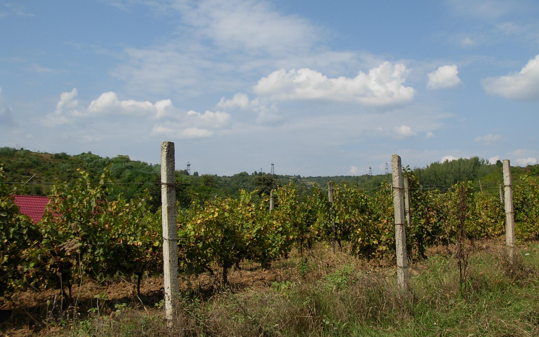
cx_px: 274
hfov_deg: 48.2
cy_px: 148
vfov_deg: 31.2
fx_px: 602
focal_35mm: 41
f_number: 4.9
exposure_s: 1/790
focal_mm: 6.3
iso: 79
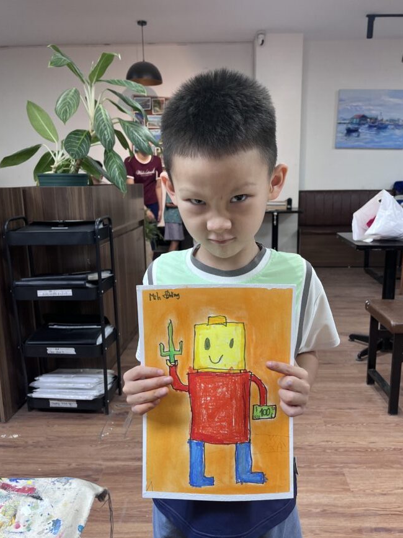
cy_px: 280
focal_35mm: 30
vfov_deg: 59.9
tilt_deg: -13.7
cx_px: 219
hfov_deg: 46.7
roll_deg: +1.8
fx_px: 466
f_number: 1.6
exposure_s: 1/100
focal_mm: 5.1
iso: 100
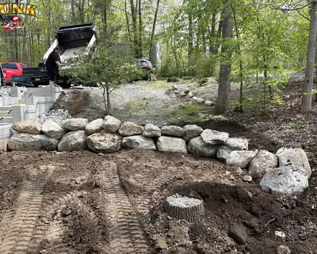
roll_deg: +1.0
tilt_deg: -6.8
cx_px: 146
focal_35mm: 28
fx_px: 263
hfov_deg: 62.1
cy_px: 130
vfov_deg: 51.5
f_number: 1.6
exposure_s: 1/756
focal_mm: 5.96
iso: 50
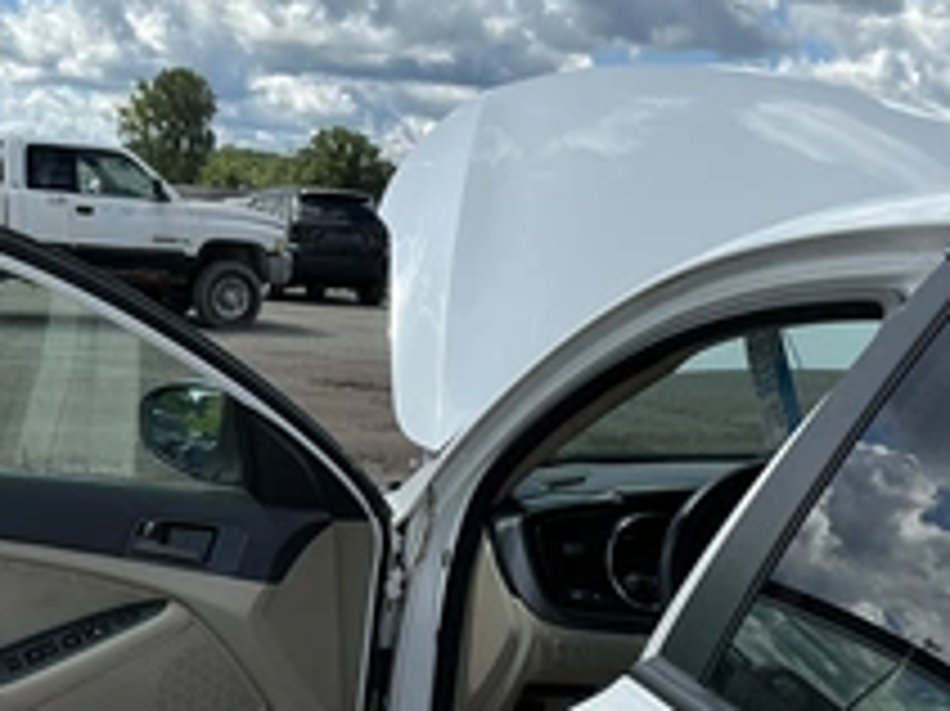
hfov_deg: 35.8
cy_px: 549
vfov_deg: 27.1
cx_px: 311
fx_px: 1454
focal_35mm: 53
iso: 25
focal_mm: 3
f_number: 1.8
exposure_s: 1/1912
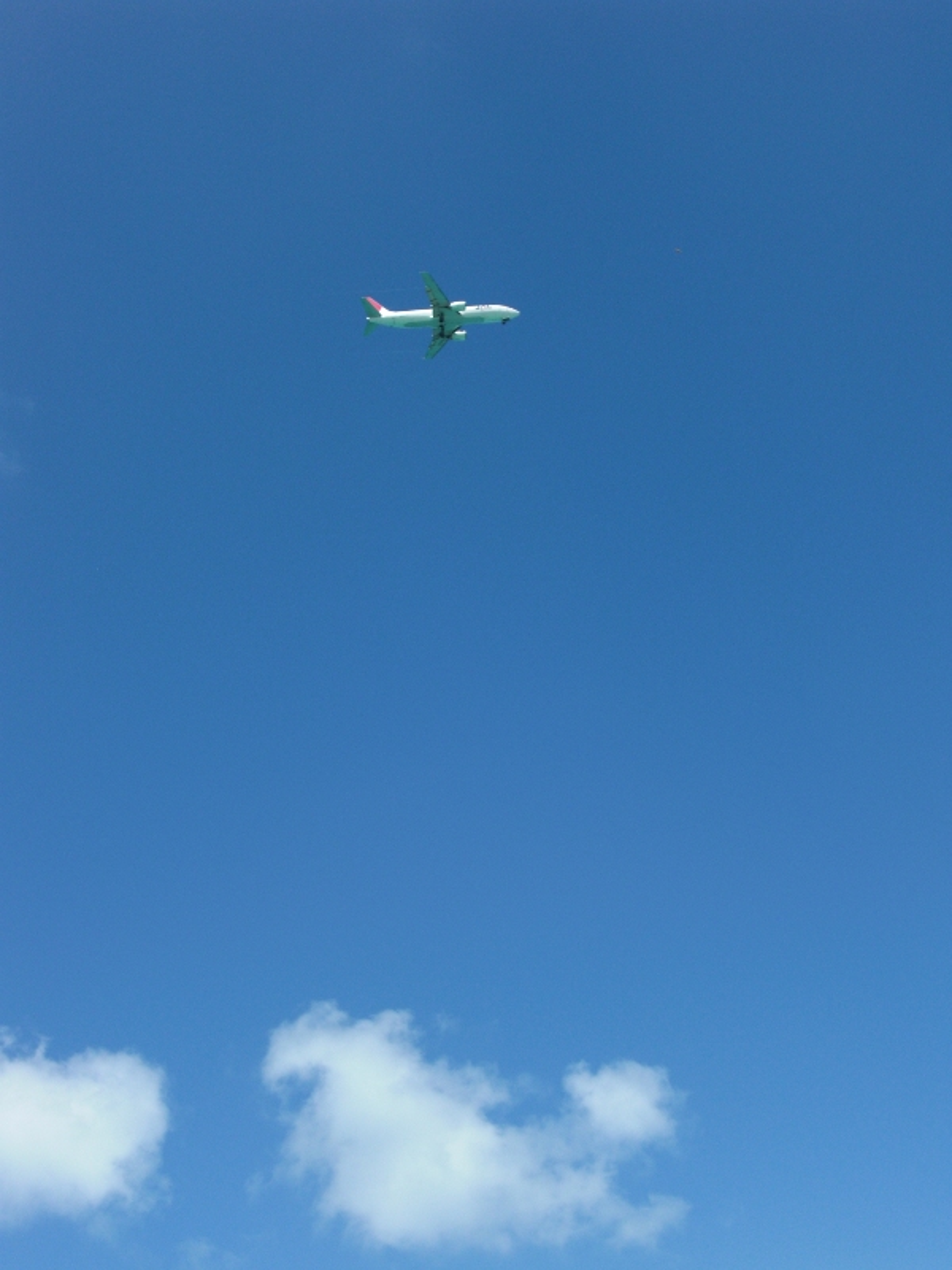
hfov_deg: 28.0
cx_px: 476
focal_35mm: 52
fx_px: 1907
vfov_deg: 36.8
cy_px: 635
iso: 50
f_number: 3.4
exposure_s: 1/1000
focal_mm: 9.1
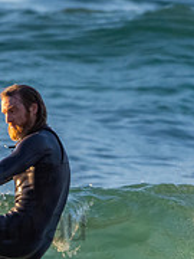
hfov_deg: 1.0
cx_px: -66
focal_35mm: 1535
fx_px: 11470
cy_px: 208
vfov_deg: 1.3
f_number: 5.6
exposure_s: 1/1250
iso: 1000
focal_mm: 330
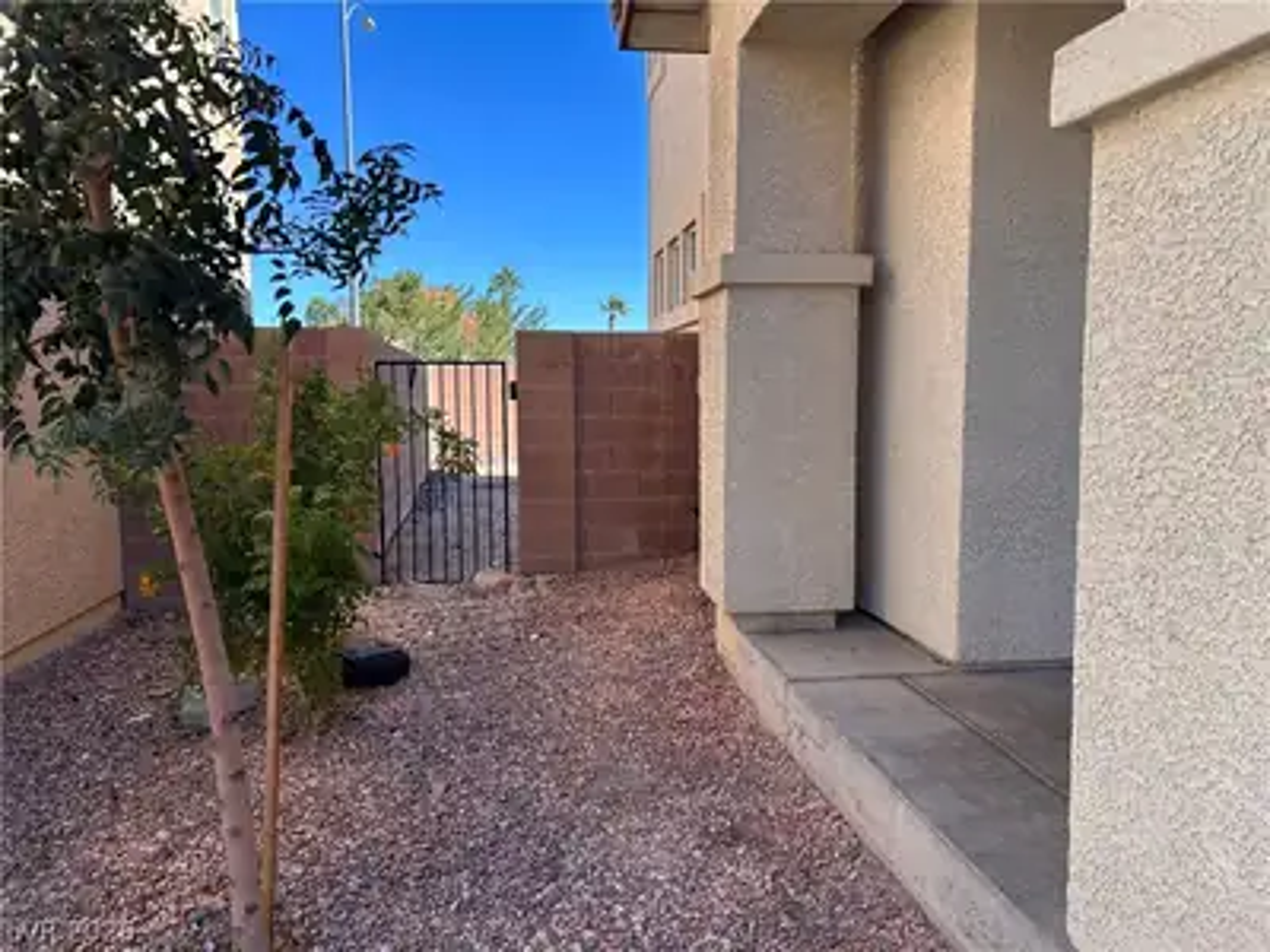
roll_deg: +0.7
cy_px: 476
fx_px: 954
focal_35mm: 26
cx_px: 635
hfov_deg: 67.3
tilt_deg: -4.8
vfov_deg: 53.1
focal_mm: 5.7
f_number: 1.5
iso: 50
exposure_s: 1/982
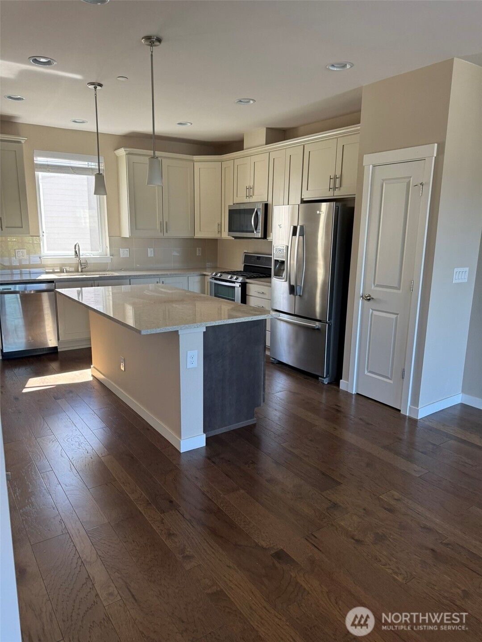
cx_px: 241
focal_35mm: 24
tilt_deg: -10.6
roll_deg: -1.8
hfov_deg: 56.8
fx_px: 446
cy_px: 321
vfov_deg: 71.6
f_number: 1.78
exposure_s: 1/120
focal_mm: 6.76
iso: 125
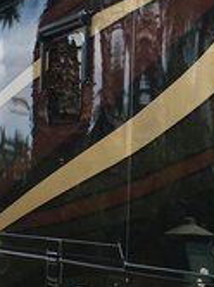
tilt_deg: +6.1
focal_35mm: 140
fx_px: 1157
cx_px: 254
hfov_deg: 10.4
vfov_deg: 14.1
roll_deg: -1.2
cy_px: 126
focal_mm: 4.15
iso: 25
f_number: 2.2
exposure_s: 1/793
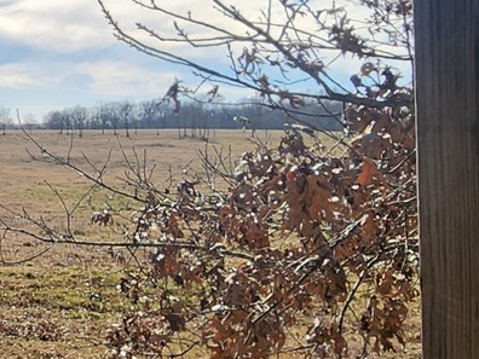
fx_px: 872
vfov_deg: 23.2
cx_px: -135
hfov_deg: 26.3
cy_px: 129
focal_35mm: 63
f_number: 2.2
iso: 50
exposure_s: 1/2043
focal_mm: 2.2
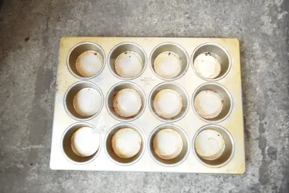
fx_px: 217
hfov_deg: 67.4
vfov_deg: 48.0
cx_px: 144
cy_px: 96
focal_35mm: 27
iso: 200
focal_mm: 18
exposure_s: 1/30
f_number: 3.5
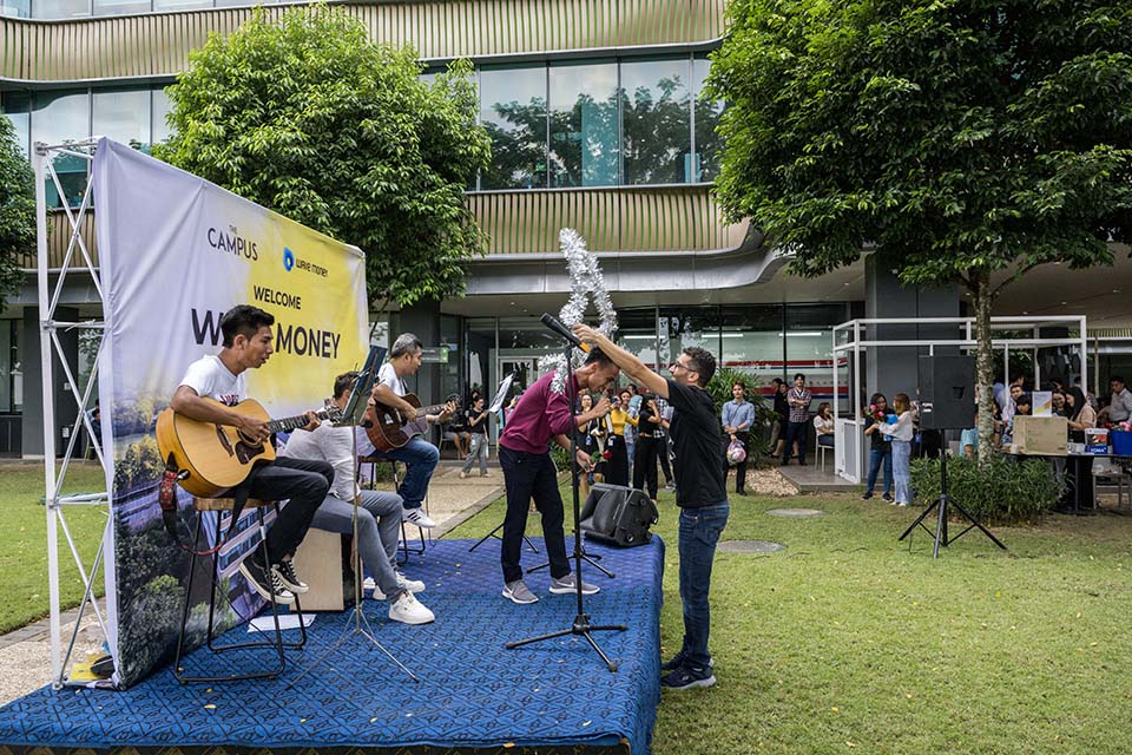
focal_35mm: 27
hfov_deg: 67.4
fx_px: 849
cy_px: 378
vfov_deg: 47.9
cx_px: 566
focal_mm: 27
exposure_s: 1/250
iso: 2800
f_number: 5.6
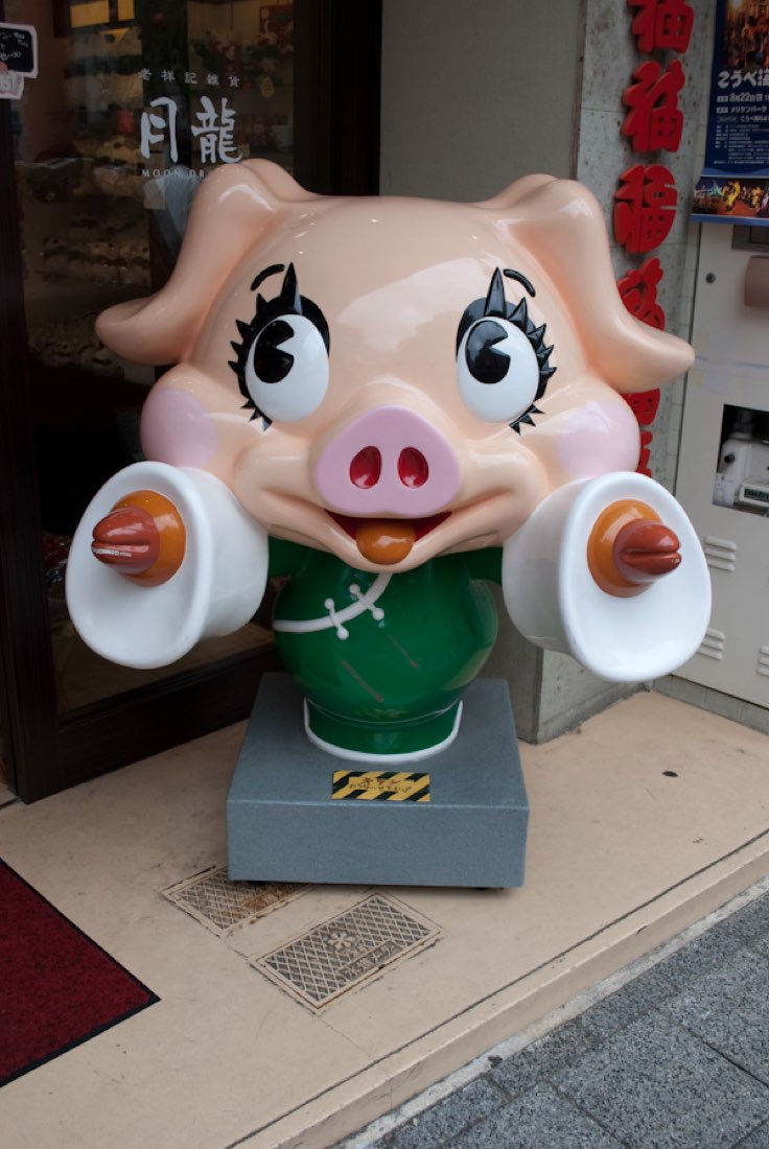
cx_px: 384
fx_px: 1151
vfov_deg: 53.1
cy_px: 574
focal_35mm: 36
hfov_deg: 37.0
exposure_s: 1/160
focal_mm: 24
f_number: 6.3
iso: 100
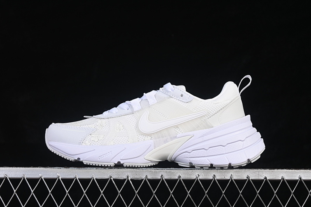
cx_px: 156
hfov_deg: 27.0
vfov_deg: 18.2
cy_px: 104
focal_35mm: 75
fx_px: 648
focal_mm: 50
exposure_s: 1/100
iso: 160
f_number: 8
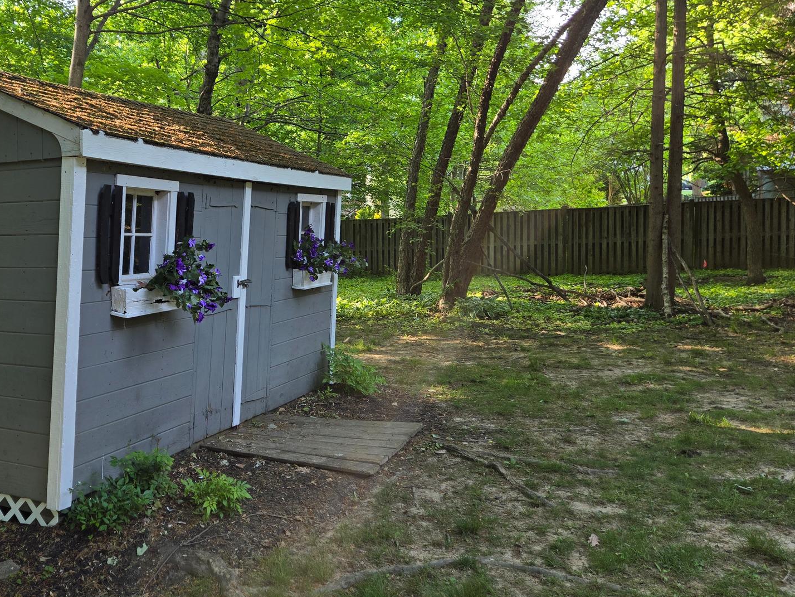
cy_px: 229
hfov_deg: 53.7
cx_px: 235
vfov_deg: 42.7
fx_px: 758
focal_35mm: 33
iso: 50
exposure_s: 1/180
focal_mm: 5.4
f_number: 1.8
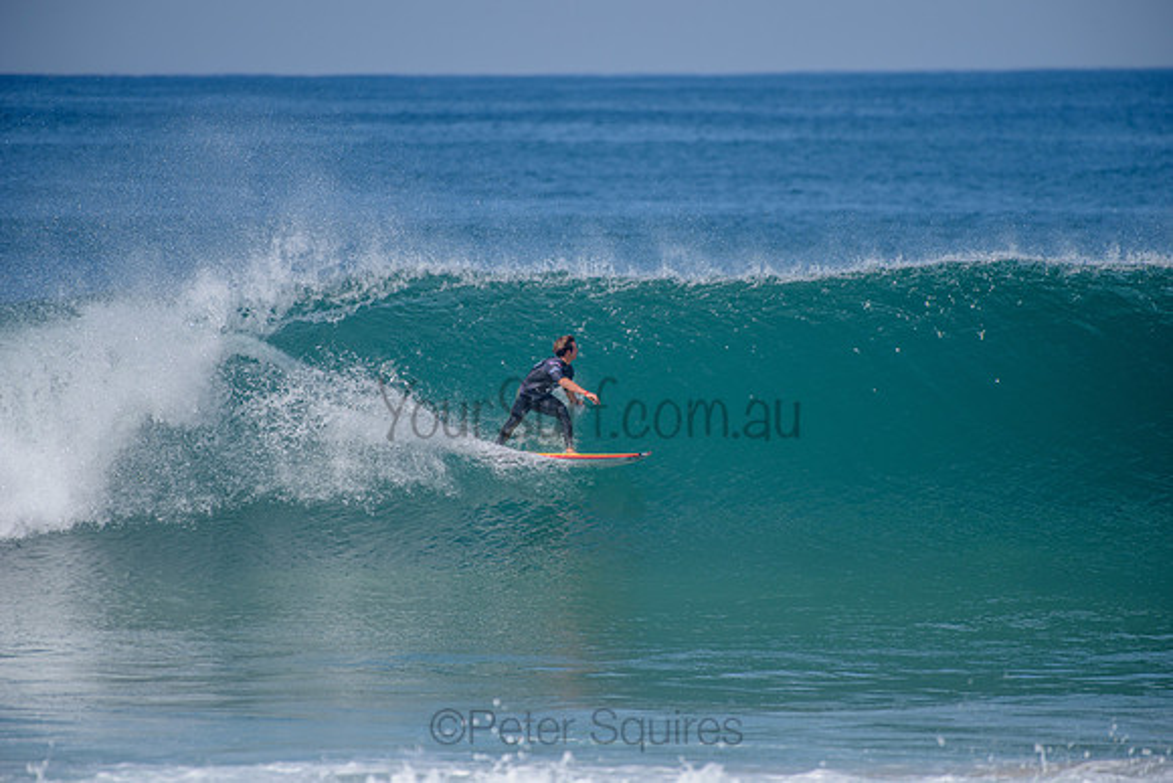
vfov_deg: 2.8
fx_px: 16295
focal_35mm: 500
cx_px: 586
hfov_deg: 4.1
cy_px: 392
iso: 160
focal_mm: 500
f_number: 5.6
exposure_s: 1/2000
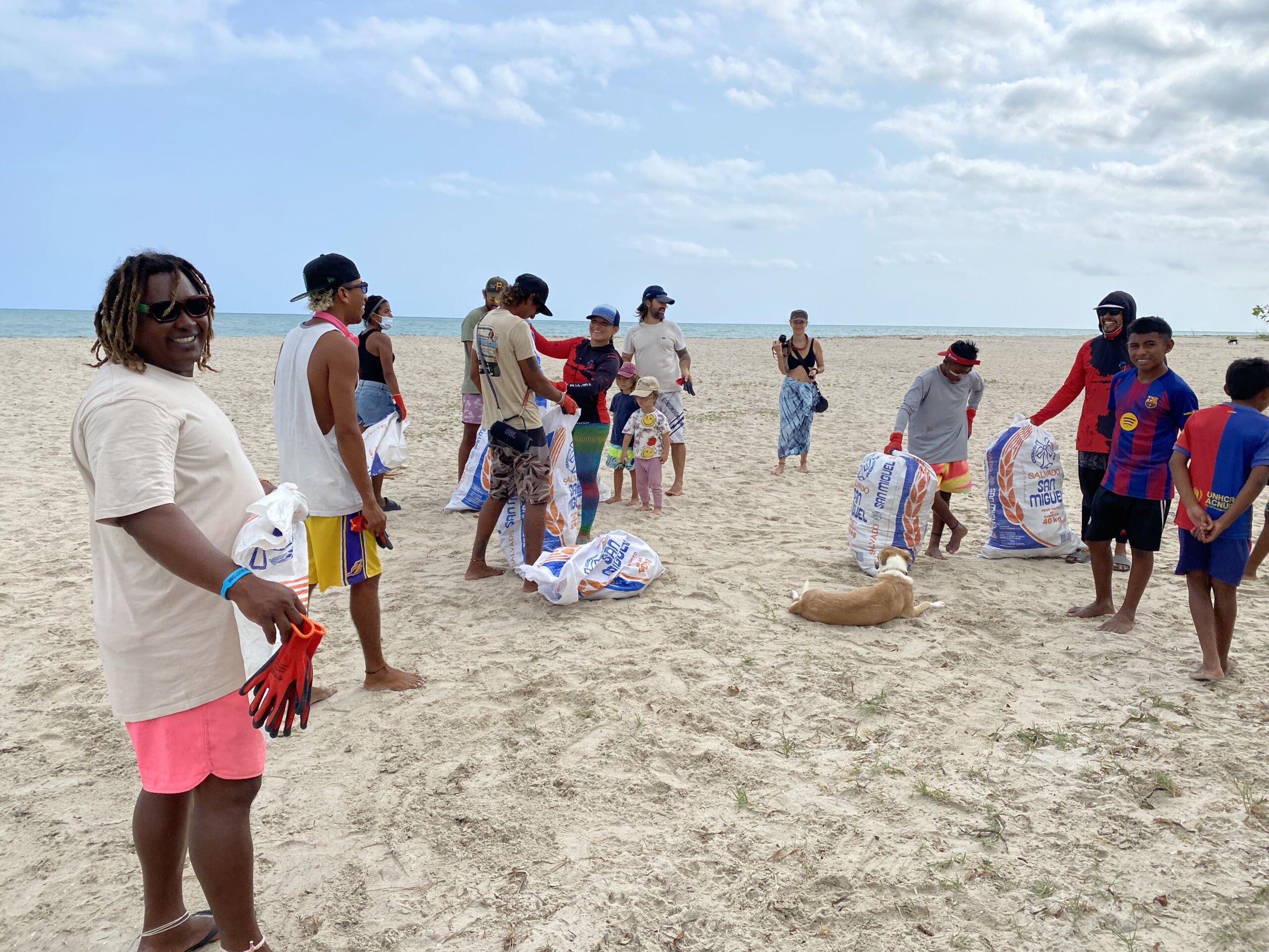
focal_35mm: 26
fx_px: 953
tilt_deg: -9.6
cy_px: 476
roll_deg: -2.0
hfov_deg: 67.3
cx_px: 634
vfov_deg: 53.1
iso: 32
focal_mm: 4.25
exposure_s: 1/4274
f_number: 1.8
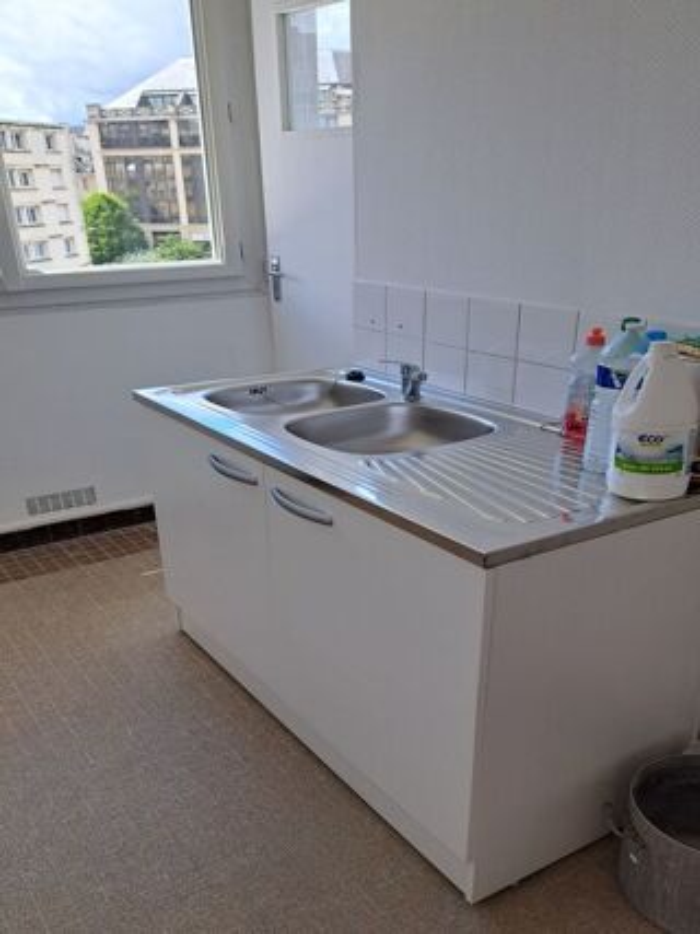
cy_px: 467
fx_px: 647
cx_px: 350
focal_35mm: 24
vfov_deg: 71.6
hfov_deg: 56.8
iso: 50
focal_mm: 5.23
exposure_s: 1/278
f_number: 1.8
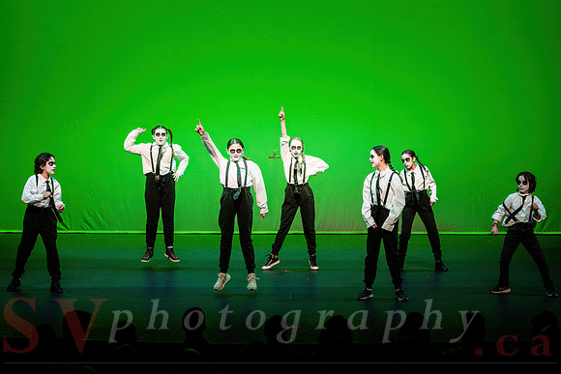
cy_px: 176
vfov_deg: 14.0
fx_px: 1529
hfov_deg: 20.8
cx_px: 259
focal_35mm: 98
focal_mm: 90
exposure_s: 1/200
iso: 1250
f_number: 3.2
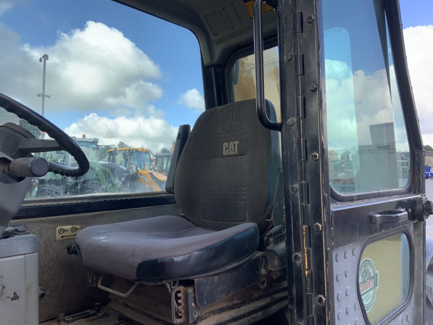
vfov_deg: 48.2
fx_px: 363
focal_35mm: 29
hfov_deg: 61.7
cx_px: 216
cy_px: 162
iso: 16
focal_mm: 3
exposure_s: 1/419
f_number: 1.8
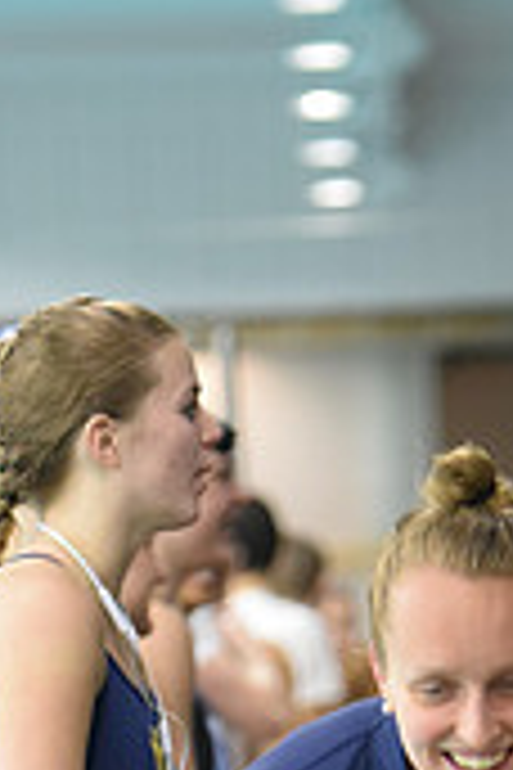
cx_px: 380
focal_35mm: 356
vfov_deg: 5.7
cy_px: 1261
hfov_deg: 3.9
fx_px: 7609
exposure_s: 1/400
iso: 3200
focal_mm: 105
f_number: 2.8
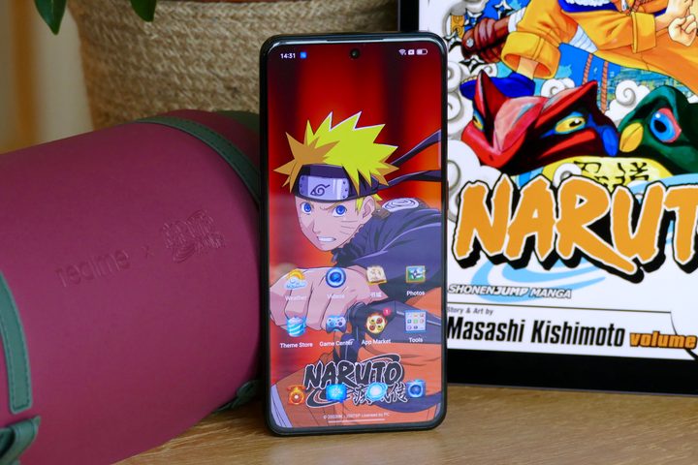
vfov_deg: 7.4
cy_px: 232
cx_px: 349
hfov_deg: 11.1
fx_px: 3606
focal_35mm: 186
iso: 800
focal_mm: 67.72
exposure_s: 1/100
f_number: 4
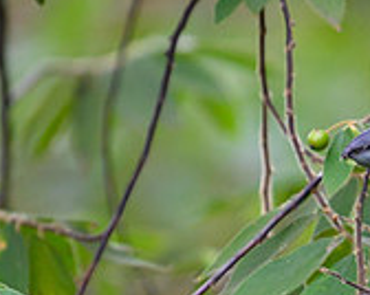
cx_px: 464
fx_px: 33557
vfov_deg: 0.5
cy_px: 247
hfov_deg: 0.6
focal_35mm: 3068
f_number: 4
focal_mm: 560
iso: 800
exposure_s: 1/2000
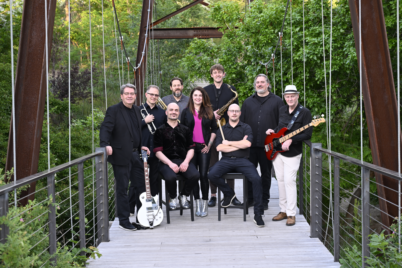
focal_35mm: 59
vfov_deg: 23.0
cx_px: 201
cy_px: 134
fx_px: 659
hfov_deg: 33.9
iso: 320
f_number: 4.5
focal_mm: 59
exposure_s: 1/80
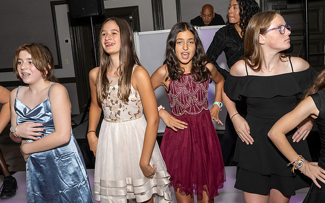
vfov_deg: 31.2
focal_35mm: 41
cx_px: 180
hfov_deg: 48.1
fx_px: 363
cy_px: 97
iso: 1000
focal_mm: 24
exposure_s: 1/250
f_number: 7.1
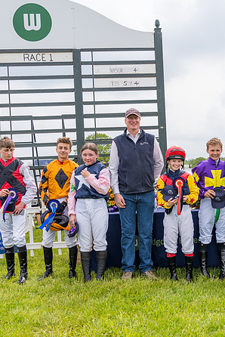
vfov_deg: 40.3
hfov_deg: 27.0
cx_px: 183
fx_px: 459
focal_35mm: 49
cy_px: 186
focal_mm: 29
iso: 100
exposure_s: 1/250
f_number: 5.6
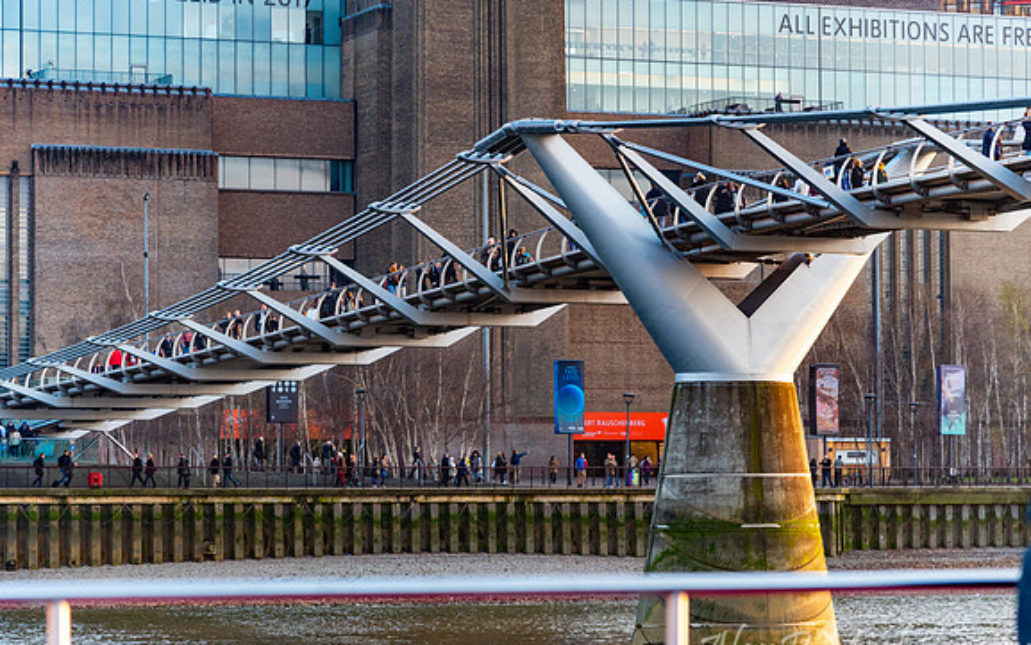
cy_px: 337
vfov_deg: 10.7
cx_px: 516
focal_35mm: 123
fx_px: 3457
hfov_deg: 17.0
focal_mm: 120
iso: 1000
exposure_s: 1/320
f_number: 4
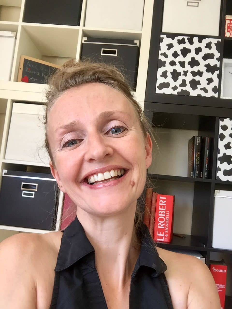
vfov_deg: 58.4
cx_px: 116
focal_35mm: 31
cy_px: 154
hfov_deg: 45.4
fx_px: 277
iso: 40
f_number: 2.2
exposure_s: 1/50
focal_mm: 2.6
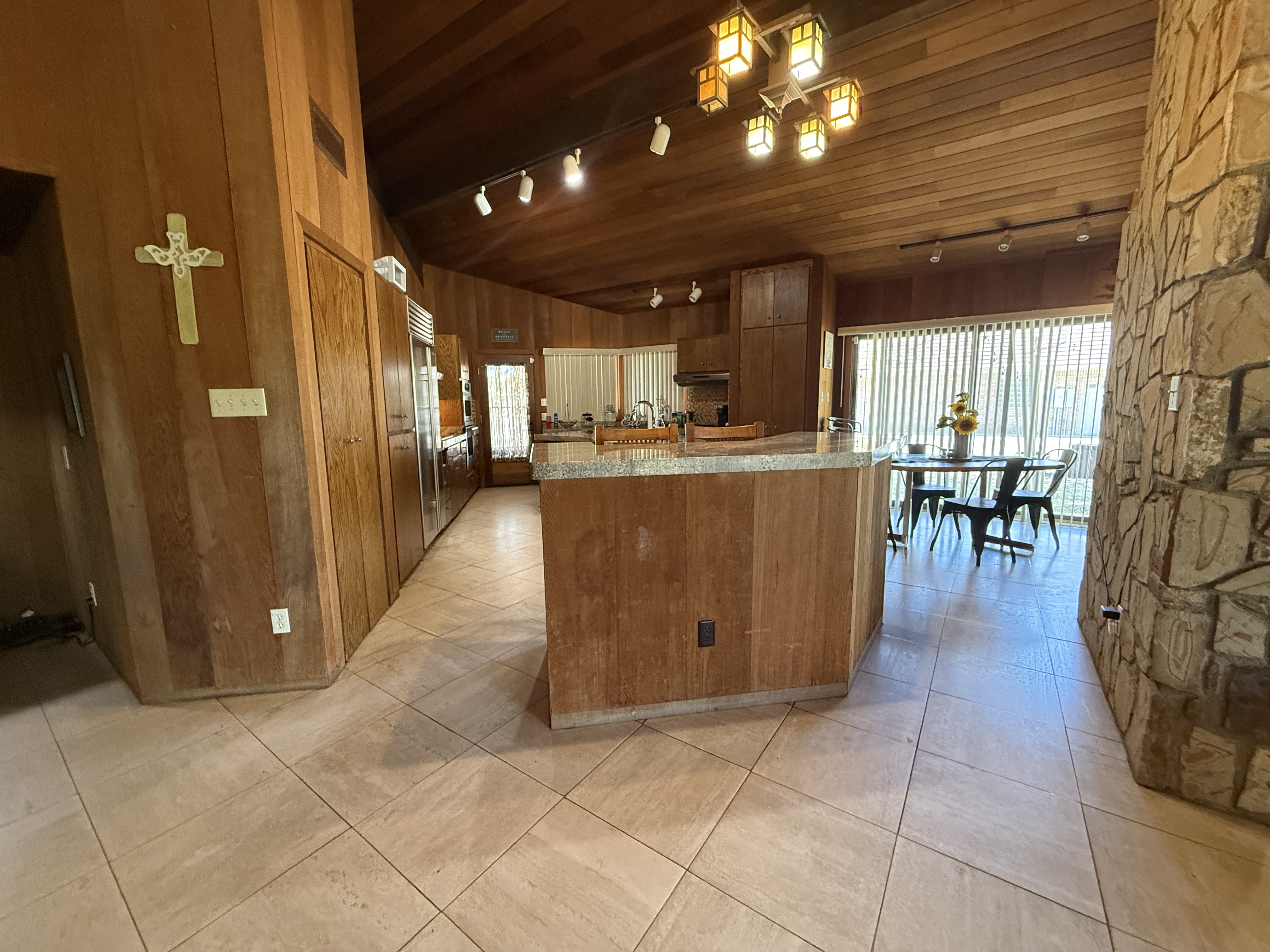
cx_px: 635
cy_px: 476
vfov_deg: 85.7
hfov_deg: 102.1
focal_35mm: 14
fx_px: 514
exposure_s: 1/60
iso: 500
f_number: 2.2
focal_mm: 2.22
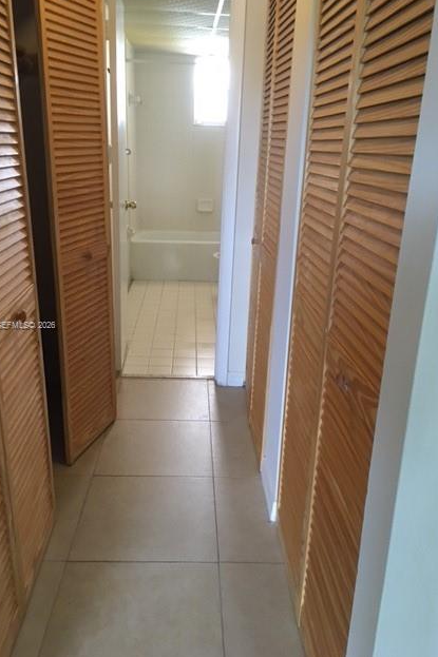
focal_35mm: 31
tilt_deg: -21.8
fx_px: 566
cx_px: 204
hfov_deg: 42.3
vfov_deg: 60.3
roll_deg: -3.6
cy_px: 326
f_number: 2.2
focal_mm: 4.15
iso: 125
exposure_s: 1/30
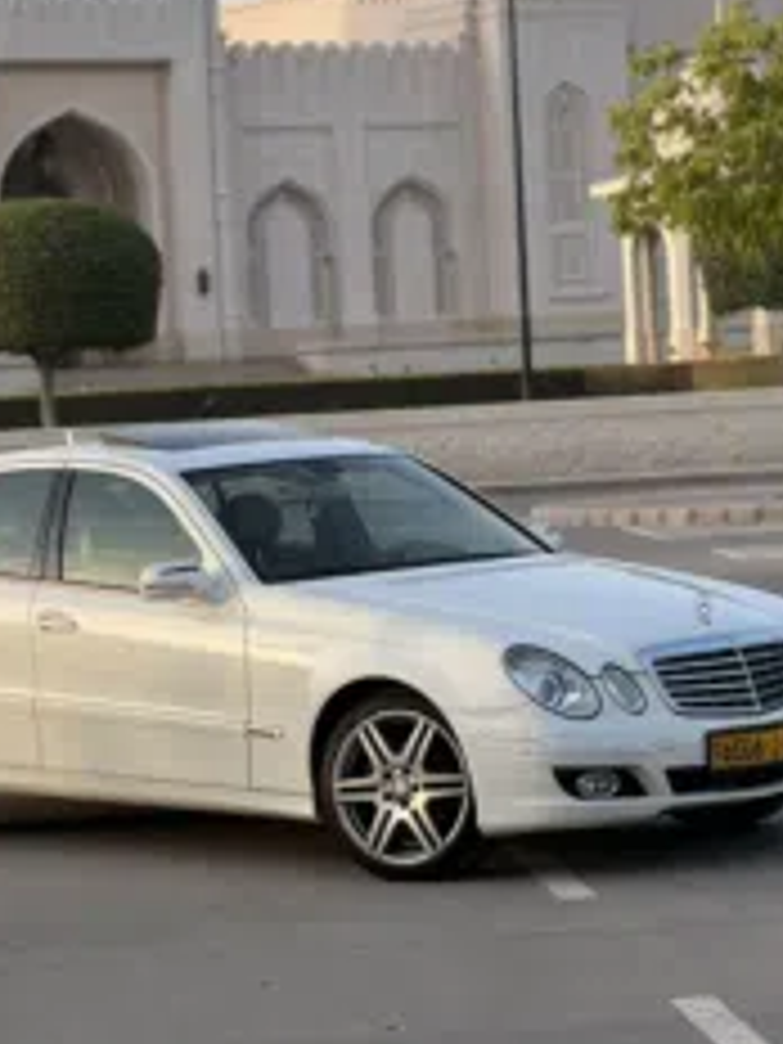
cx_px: 288
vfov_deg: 14.8
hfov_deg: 11.1
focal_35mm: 133
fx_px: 4011
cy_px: 328
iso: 25
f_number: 2.8
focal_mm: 9
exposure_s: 1/121
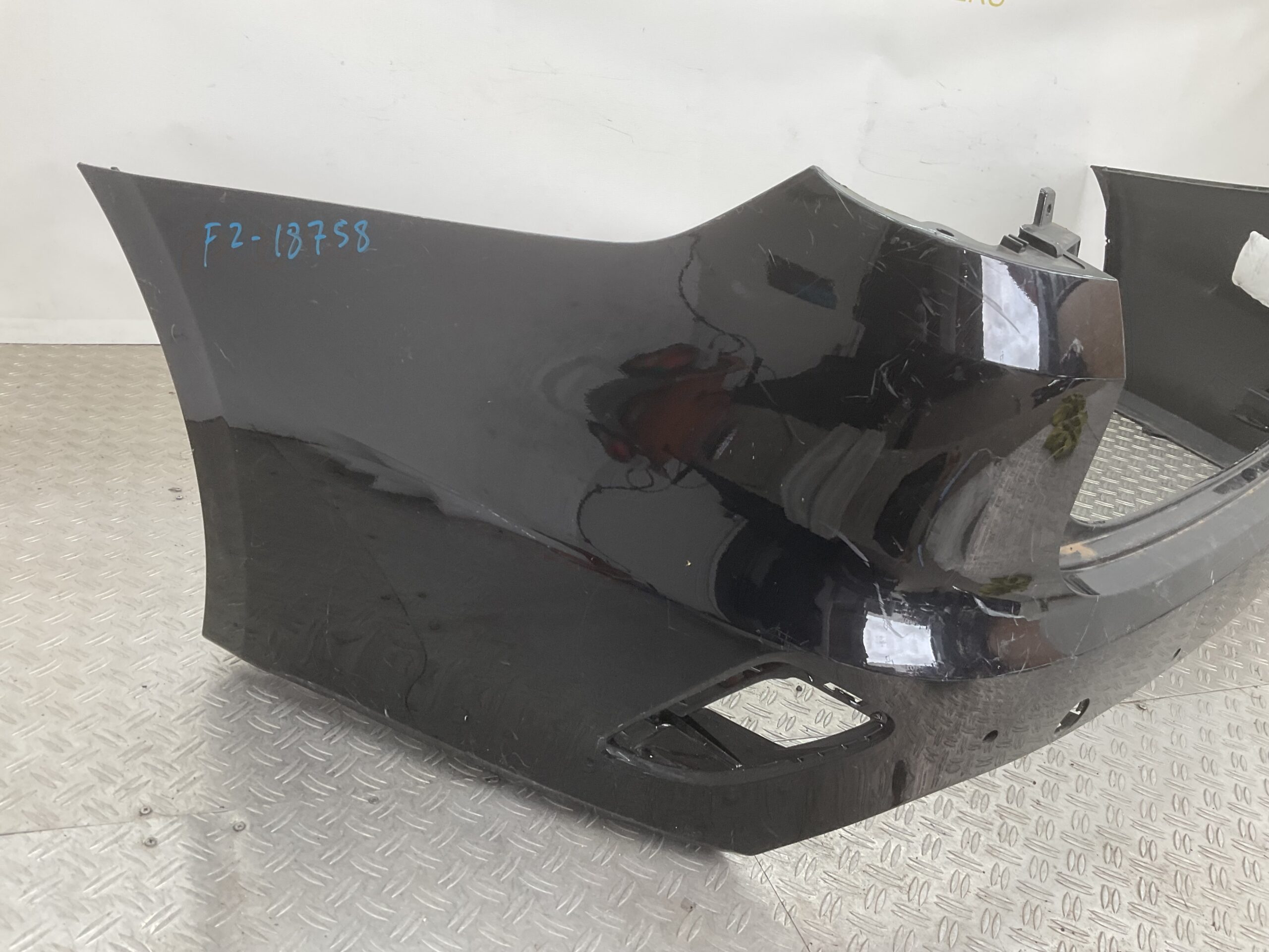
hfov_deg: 61.7
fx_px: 1063
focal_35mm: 29
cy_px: 476
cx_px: 634
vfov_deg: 48.2
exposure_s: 1/120
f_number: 1.8
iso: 32
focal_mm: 3
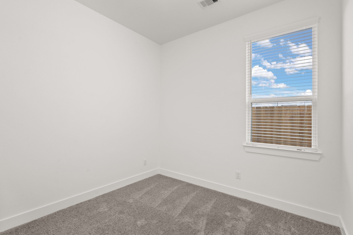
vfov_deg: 68.8
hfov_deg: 91.5
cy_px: 115
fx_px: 172
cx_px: 171
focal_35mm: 18
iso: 400
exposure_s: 1/2
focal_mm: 16.5
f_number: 9
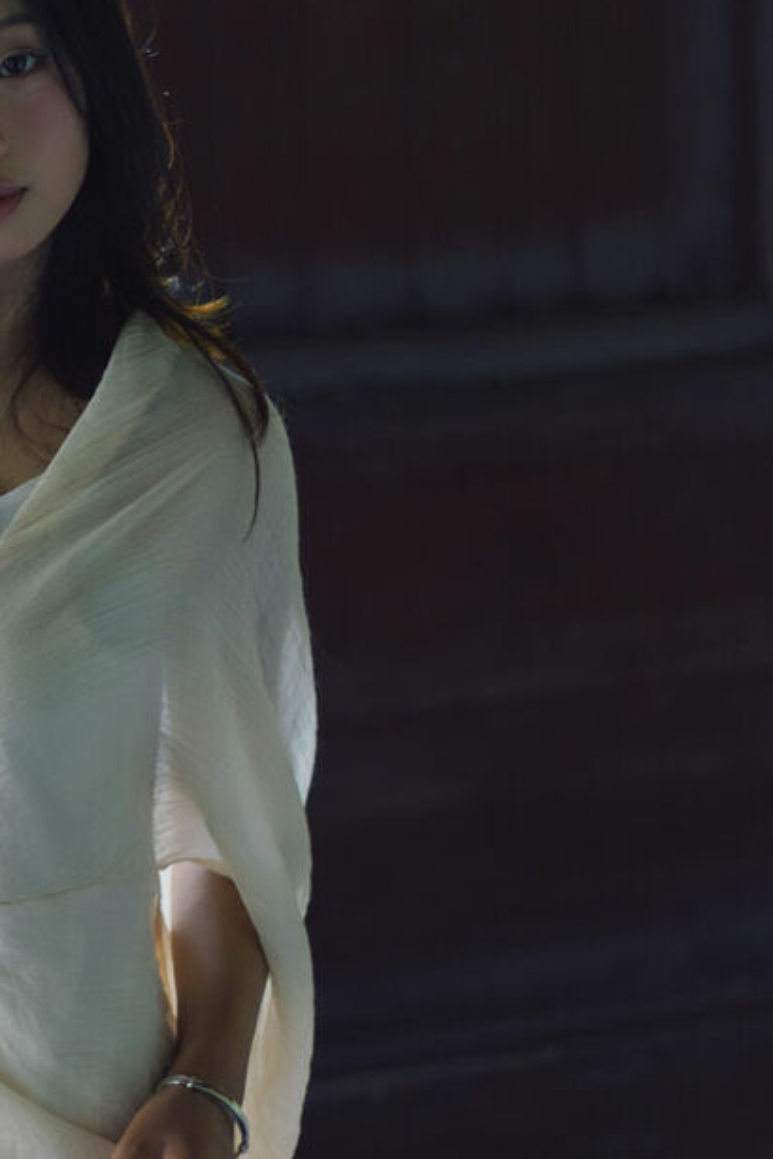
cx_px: -70
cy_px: 674
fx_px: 4122
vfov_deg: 16.0
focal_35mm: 128
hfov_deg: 10.6
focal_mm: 50
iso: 320
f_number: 1.8
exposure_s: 1/200
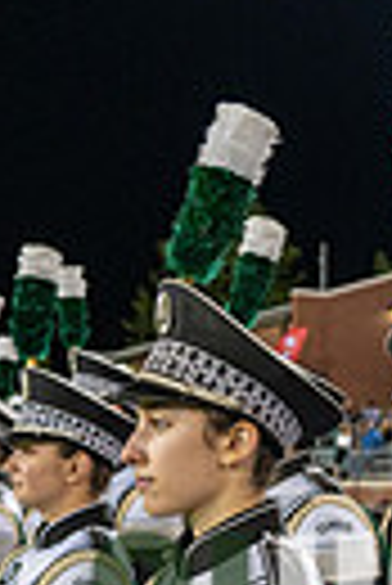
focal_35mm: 83
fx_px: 1352
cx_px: 293
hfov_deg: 16.4
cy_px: 657
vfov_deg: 22.9
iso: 1250
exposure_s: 1/500
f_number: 3.2
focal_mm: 24
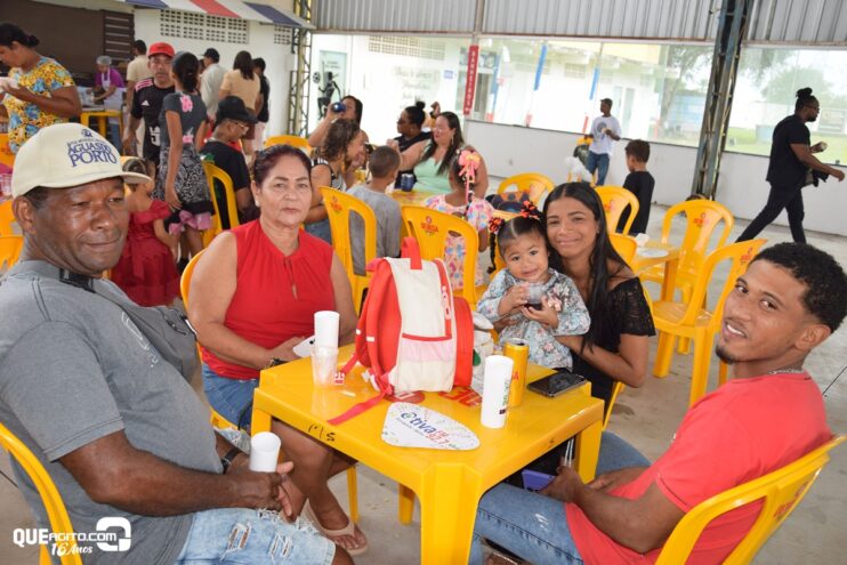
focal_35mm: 32
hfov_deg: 59.5
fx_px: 741
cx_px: 424
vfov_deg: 41.7
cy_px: 282
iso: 180
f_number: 5.6
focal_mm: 21
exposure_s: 1/125
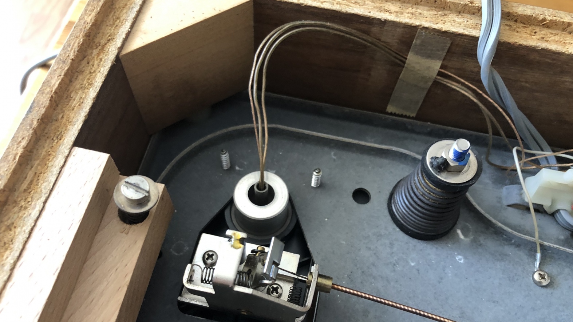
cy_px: 196
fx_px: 471
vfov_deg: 37.6
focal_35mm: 31
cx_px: 285
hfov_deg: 62.6
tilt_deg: -64.7
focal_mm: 3.99
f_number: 1.8
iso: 64
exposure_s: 1/15
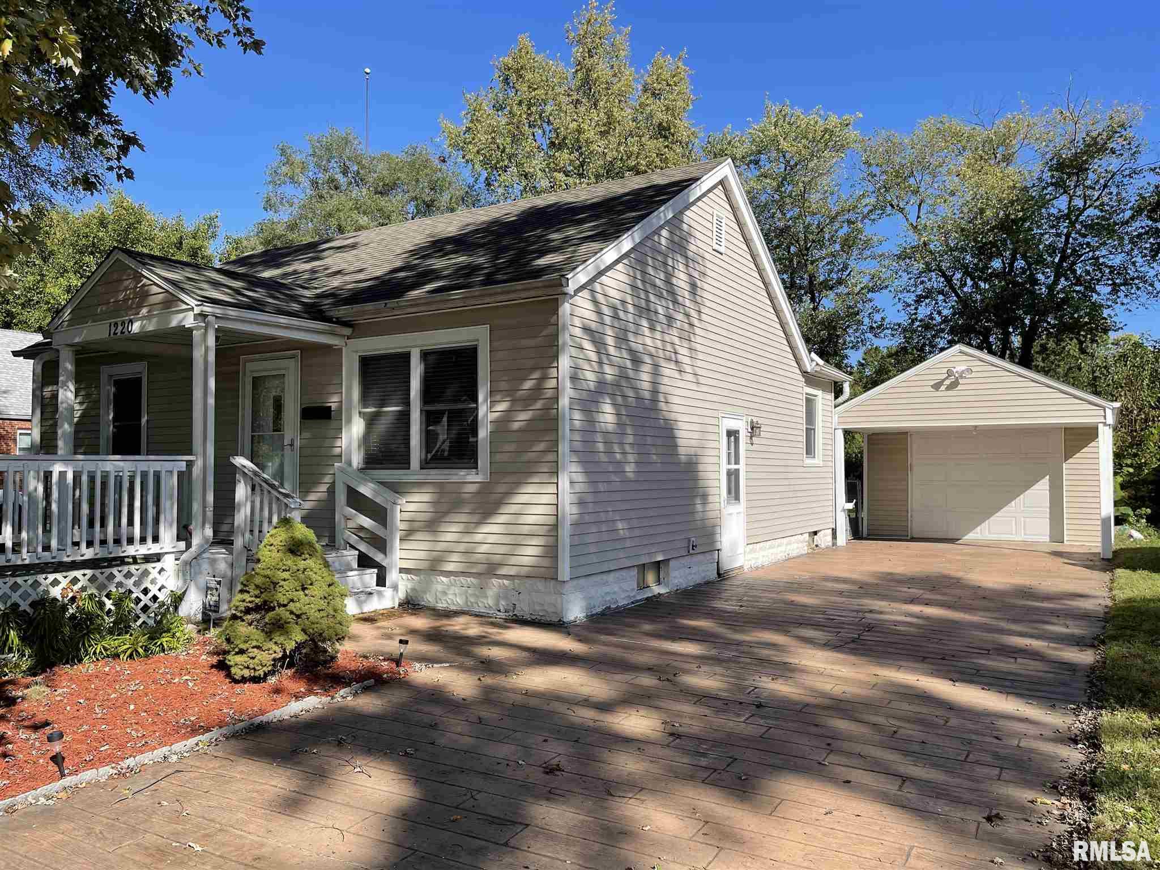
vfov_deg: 53.1
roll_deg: -0.6
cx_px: 580
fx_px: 871
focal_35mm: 26
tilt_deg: +2.2
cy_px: 435
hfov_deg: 67.3
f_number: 1.6
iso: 32
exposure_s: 1/2660
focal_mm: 5.1
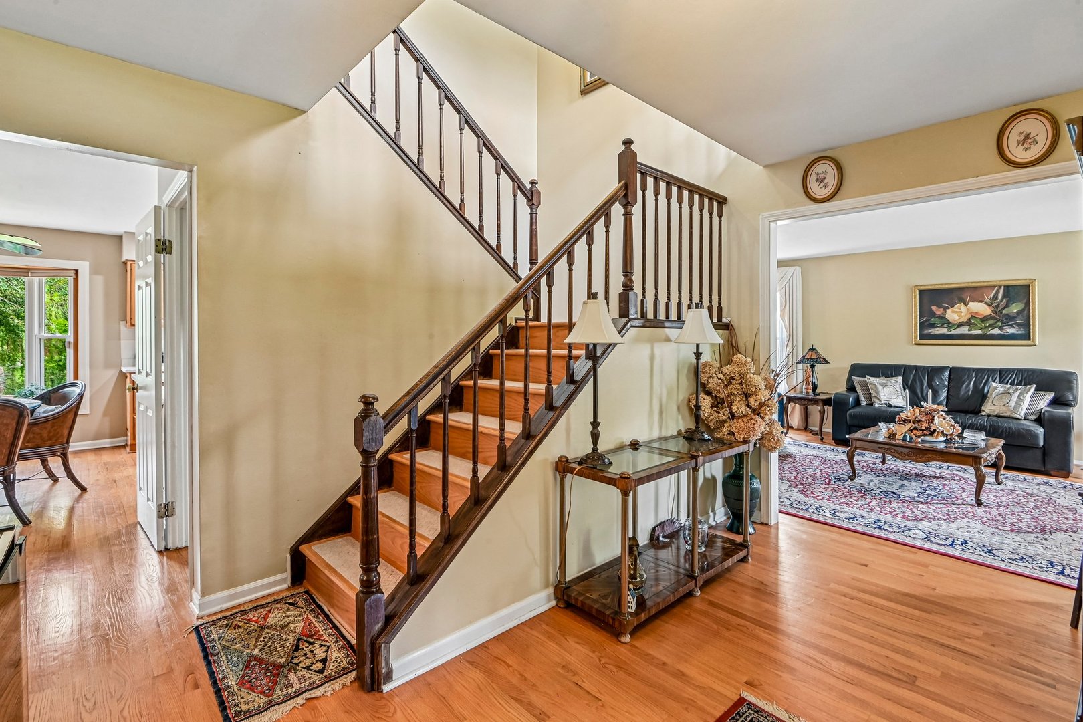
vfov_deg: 73.7
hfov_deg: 96.7
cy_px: 361
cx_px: 542
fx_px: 481
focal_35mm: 16
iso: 400
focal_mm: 16
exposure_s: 1/2
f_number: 13
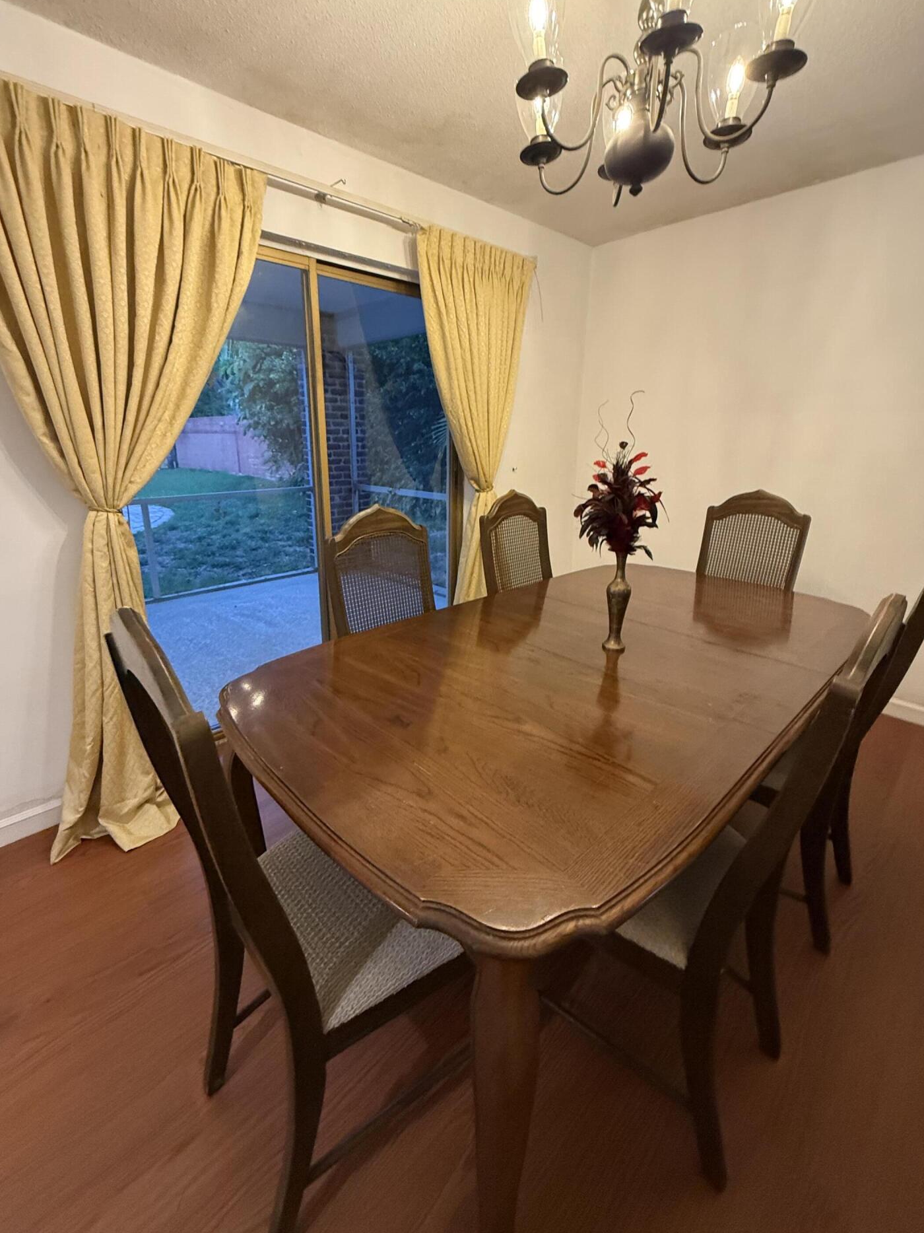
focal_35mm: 15
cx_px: 442
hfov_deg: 81.7
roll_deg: -0.1
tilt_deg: -13.7
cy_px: 578
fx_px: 534
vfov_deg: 98.0
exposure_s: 1/60
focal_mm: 2.22
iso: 500
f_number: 2.2
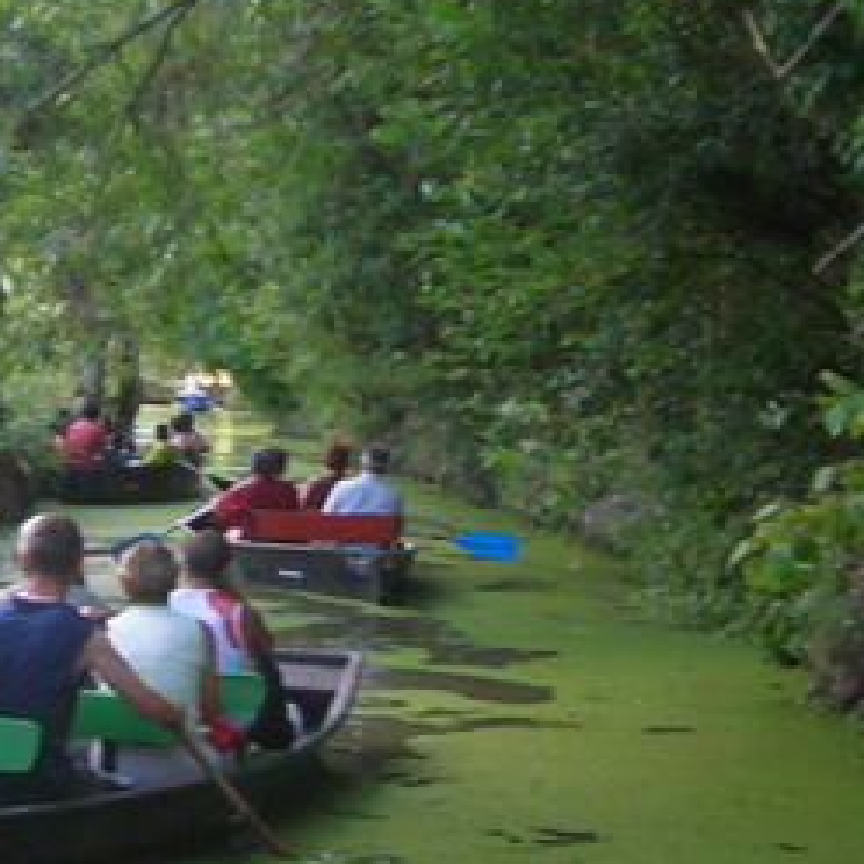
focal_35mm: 92
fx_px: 2598
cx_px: 181
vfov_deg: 18.9
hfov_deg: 18.7
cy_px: 442
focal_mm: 5.7
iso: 50
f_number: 2.9
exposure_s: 1/42.3
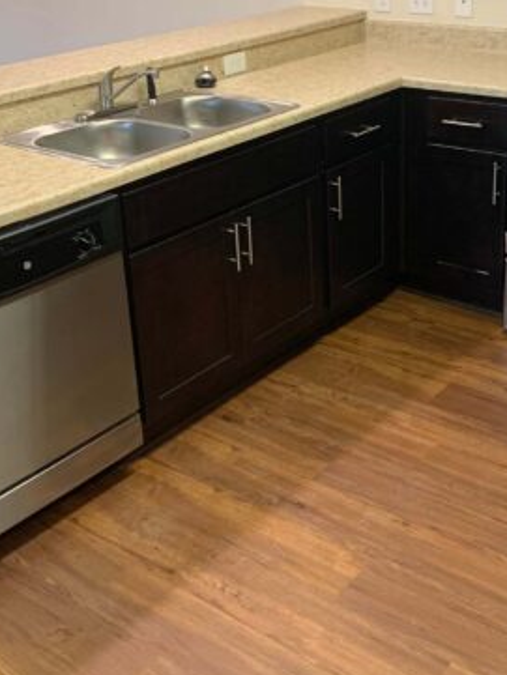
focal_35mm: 48
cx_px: 301
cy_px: 231
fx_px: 937
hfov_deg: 30.2
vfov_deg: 39.2
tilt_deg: -19.0
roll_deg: +2.7
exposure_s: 1/60
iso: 125
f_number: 1.8
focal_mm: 4.25
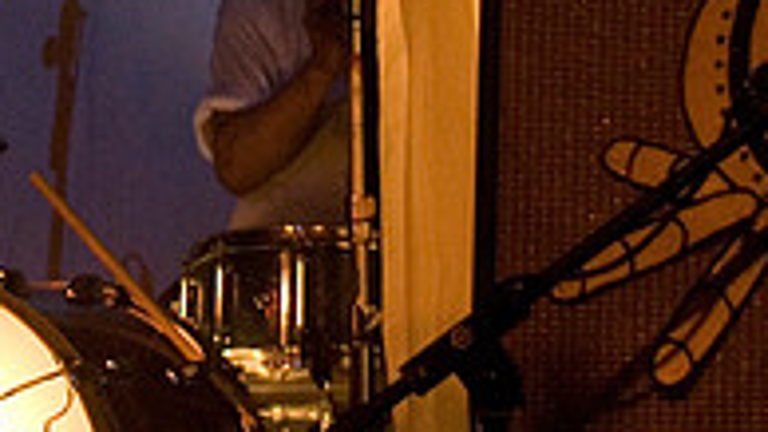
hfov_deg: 13.0
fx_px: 3350
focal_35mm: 165
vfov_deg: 7.2
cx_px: 87
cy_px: -238
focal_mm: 35
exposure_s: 1/50
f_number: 2.8
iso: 1600
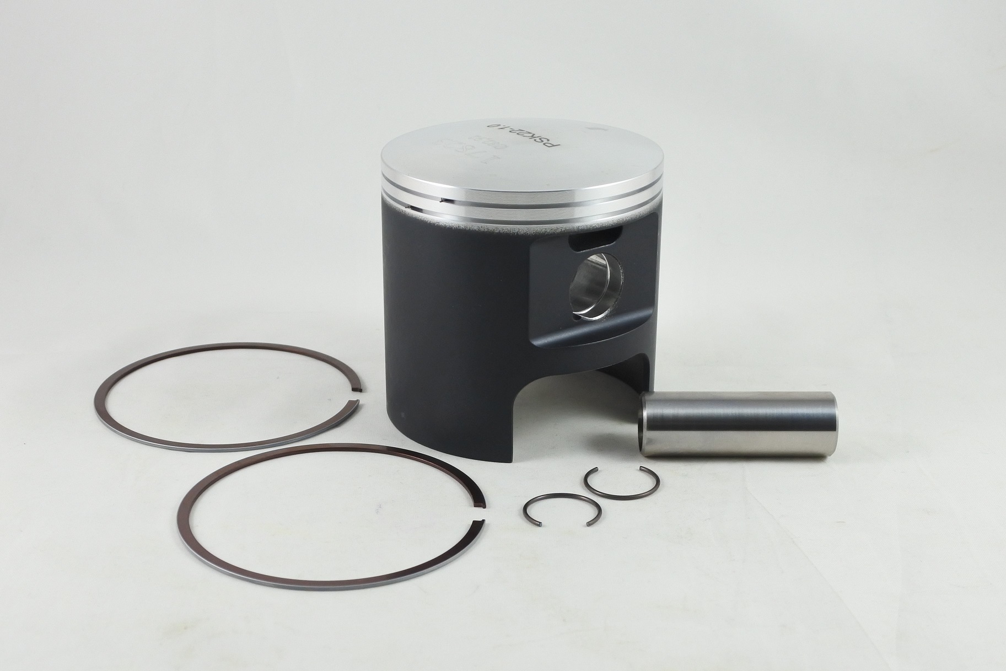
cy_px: 336
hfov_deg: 50.7
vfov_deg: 35.1
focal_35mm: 38
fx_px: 1062
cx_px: 503
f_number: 4
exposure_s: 1/125
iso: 450
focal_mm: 14.3
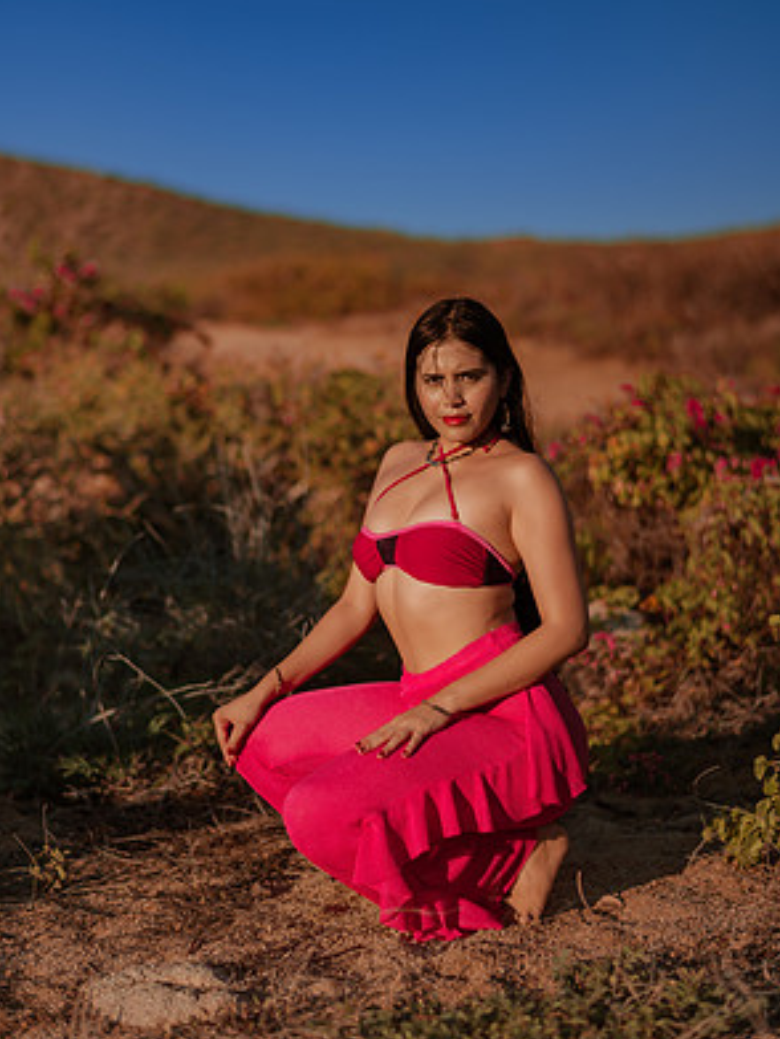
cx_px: 393
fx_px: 1923
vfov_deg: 30.3
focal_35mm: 64
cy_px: 504
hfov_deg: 22.9
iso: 50
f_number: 1.8
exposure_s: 1/5000
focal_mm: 58
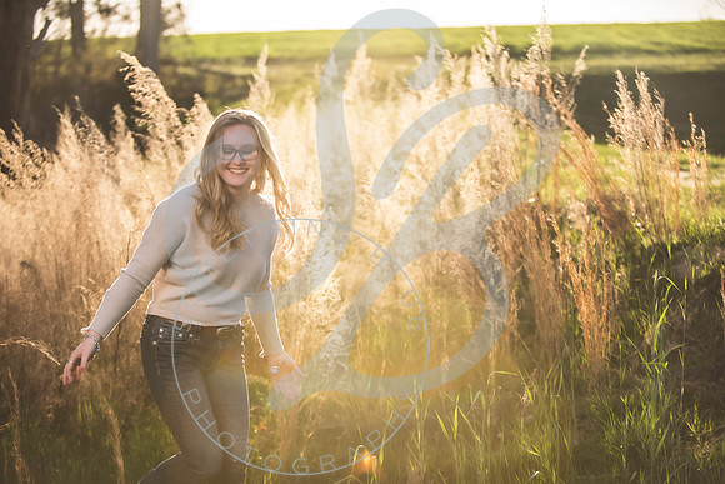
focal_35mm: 85
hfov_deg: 24.0
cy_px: 234
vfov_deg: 16.2
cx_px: 374
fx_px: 1704
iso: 100
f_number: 2.8
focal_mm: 82
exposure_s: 1/800
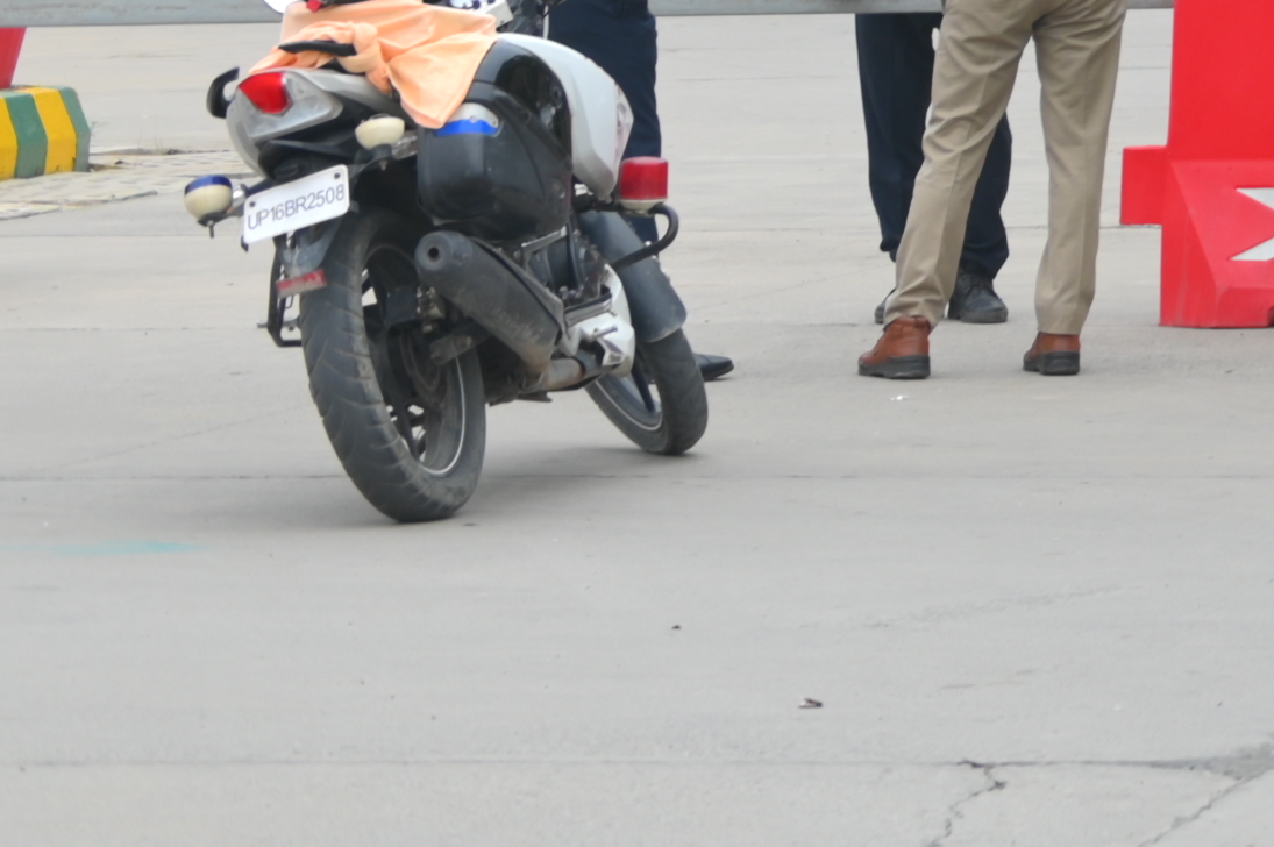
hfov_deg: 8.0
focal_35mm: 232
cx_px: 3311
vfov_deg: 5.7
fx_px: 8203
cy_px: -1222
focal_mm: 42
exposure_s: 1/200
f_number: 4.5
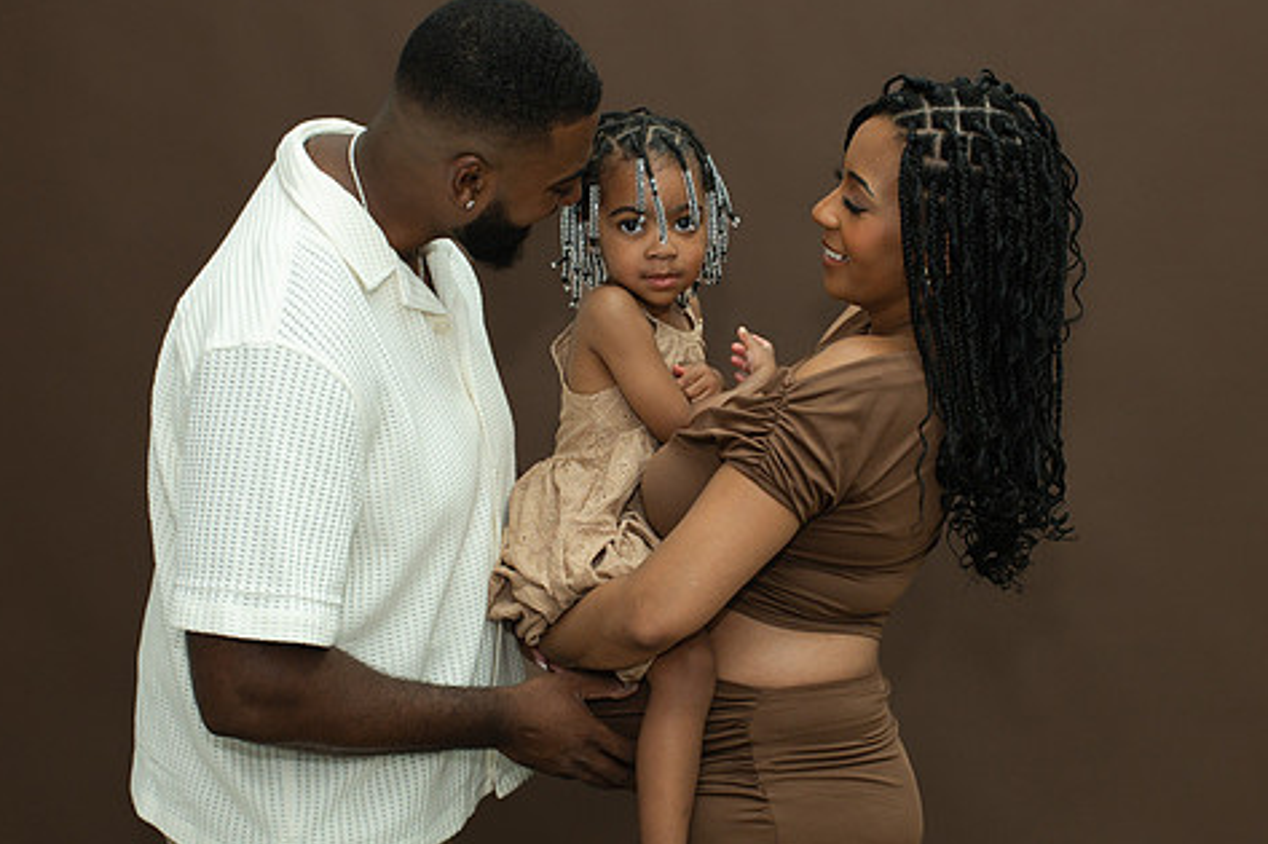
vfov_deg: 22.2
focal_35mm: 61
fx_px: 2148
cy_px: 494
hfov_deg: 32.9
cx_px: 653
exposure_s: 1/200
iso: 1000
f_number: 5
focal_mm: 35
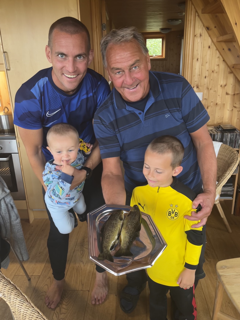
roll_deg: +2.9
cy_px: 160
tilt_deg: -19.3
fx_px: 240
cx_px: 120
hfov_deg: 53.1
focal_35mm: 26
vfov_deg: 67.3
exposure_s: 1/60
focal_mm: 5.1
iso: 160
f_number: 1.6
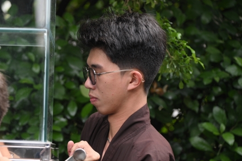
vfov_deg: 7.8
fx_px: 1175
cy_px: 103
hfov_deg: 11.7
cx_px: 67
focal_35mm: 175
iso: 400
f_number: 4
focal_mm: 120
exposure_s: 1/250
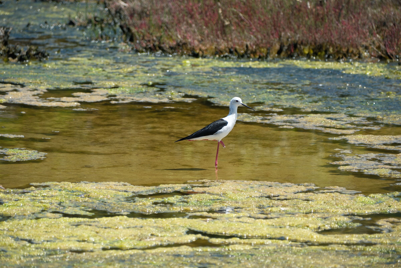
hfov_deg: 4.6
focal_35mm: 450
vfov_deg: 3.1
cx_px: 200
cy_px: 134
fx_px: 5012
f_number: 5.6
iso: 160
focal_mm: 300
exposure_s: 1/450
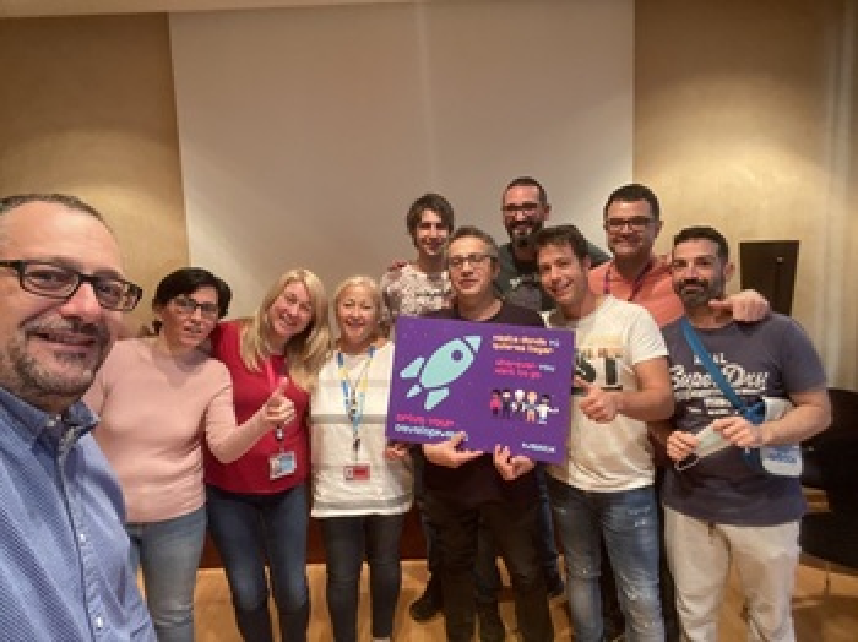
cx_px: 429
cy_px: 321
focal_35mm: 23
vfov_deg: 58.8
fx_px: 570
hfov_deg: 74.0
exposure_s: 1/50
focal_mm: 2.71
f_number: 2.2
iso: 320
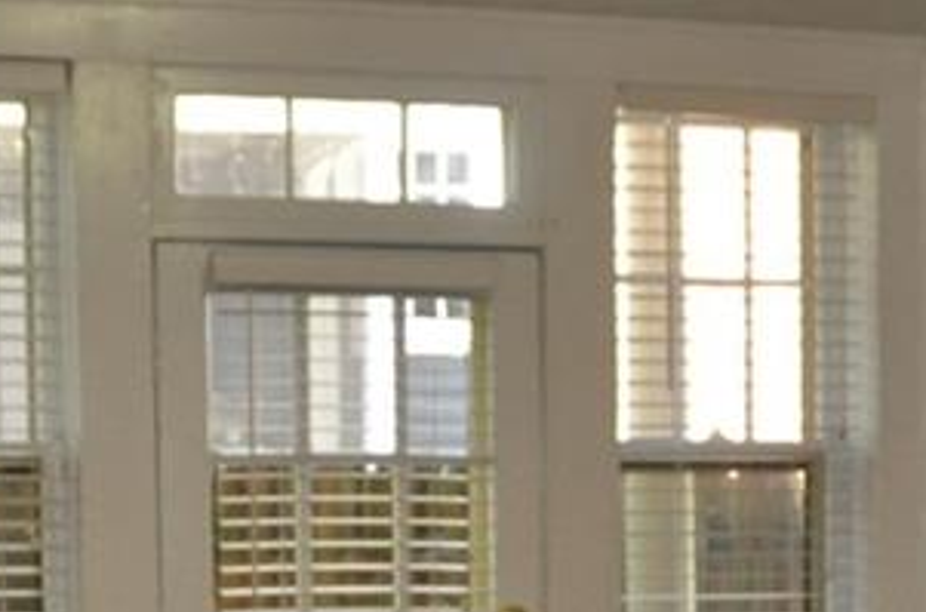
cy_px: 647
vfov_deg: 14.5
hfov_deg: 22.2
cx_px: 548
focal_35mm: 92
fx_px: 2360
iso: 800
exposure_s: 1/60
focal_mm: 18
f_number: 3.5
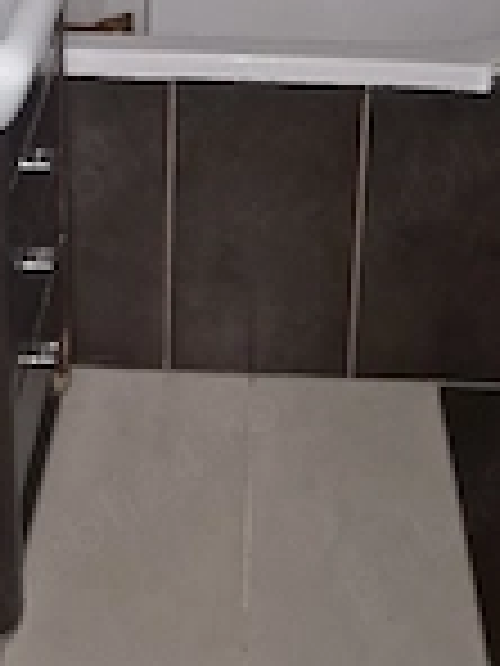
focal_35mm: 62
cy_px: -148
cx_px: 225
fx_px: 1194
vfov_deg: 27.2
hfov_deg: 23.6
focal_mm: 5.4
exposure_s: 1/25
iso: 800
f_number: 1.8
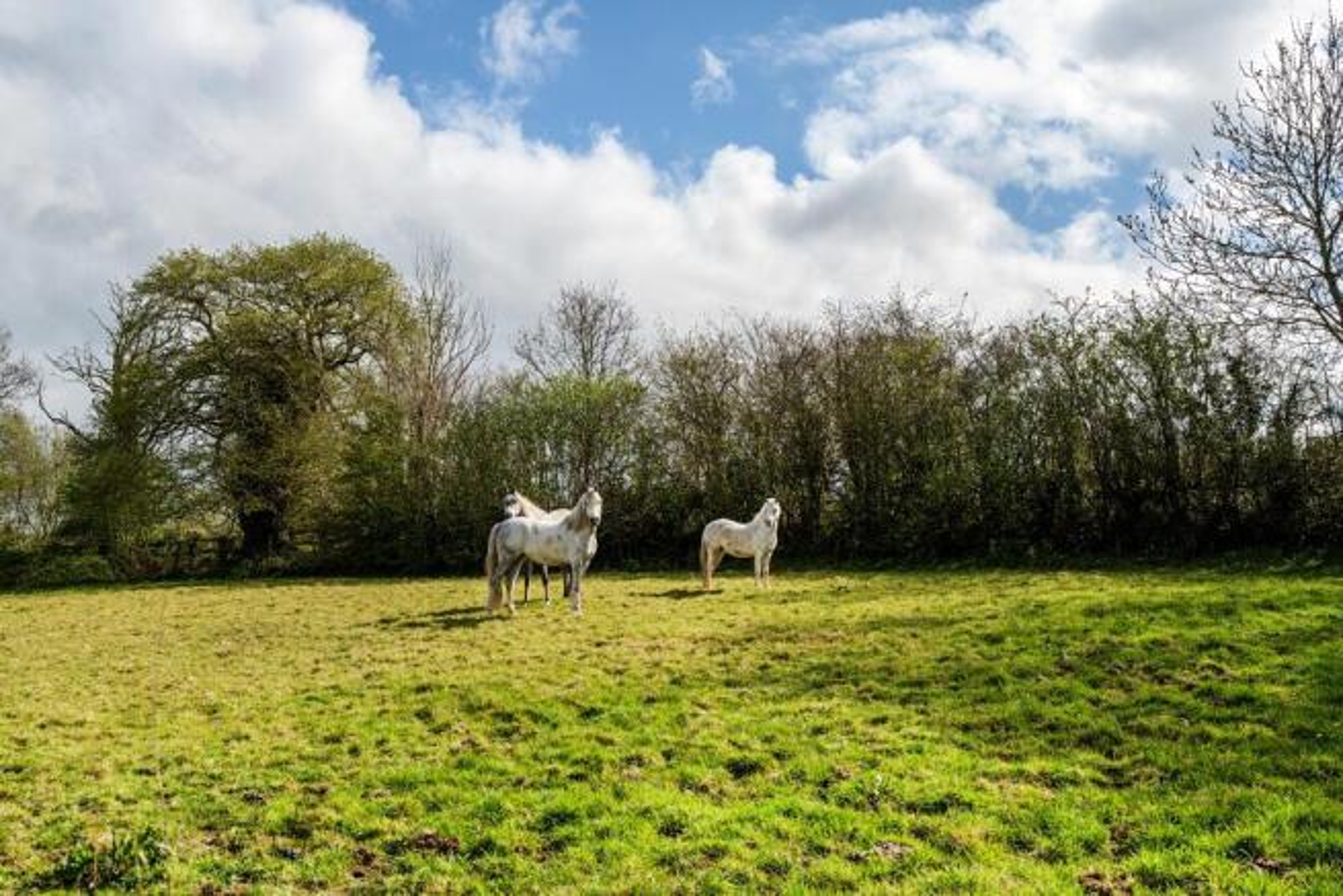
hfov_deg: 53.1
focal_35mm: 36
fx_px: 1343
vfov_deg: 36.9
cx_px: 672
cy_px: 448
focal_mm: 24
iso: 400
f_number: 8
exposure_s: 1/500
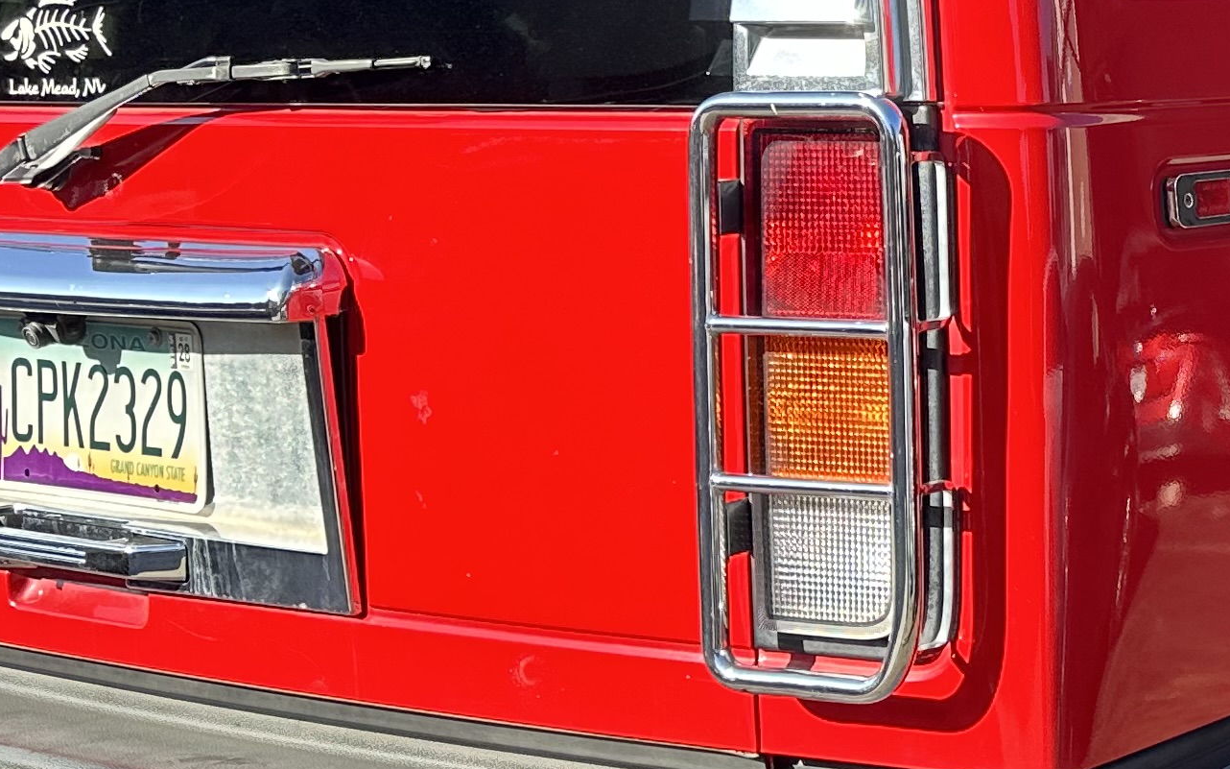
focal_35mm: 80
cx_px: 1618
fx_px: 2681
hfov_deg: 22.9
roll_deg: +1.0
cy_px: 168
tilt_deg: -4.5
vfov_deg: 16.2
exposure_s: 1/962
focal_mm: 6.86
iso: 80
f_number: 1.78
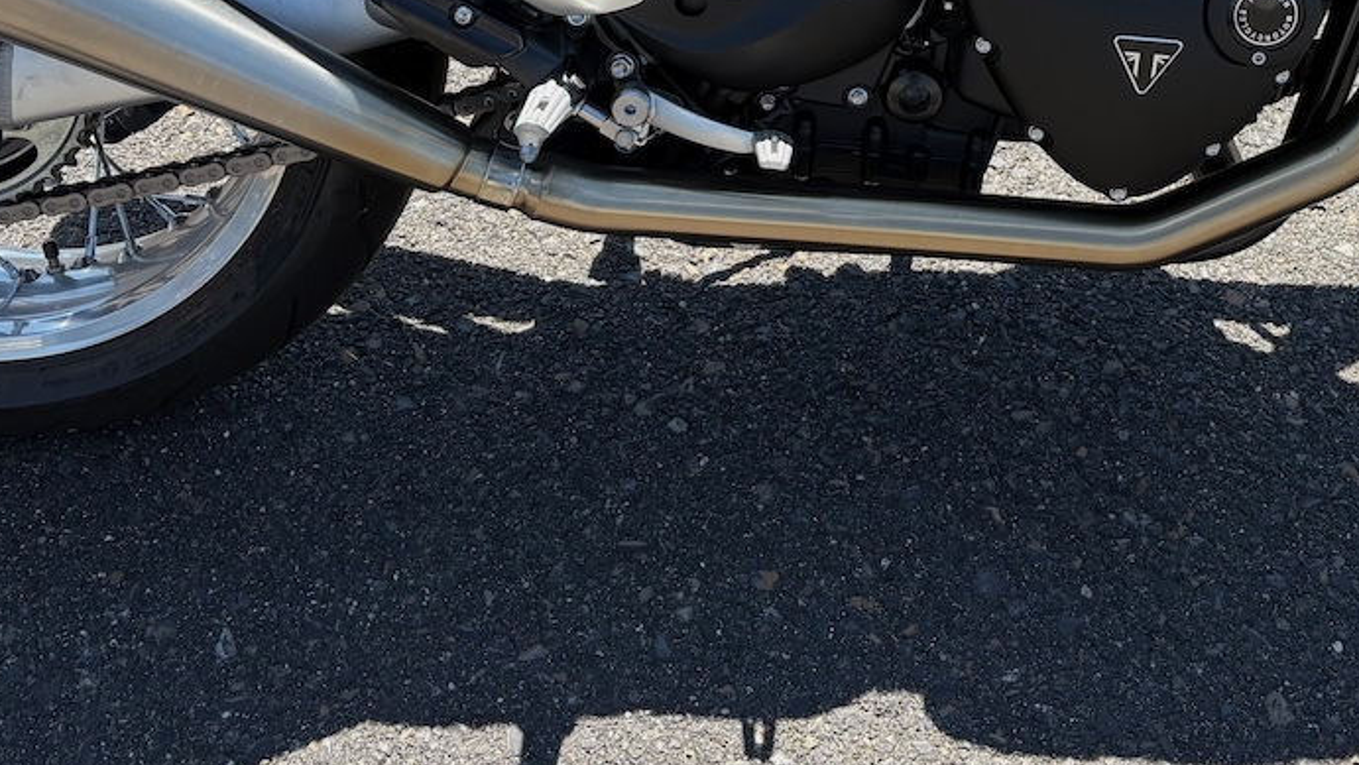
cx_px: 962
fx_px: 2126
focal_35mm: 59
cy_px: -144
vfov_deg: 19.3
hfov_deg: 34.9
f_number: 1.6
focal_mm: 5.96
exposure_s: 1/907
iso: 50
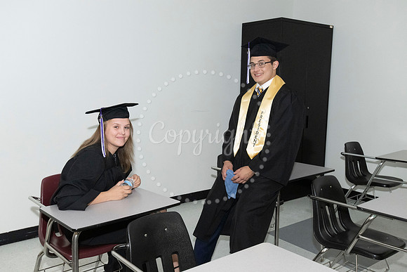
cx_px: 204
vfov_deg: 37.9
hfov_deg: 54.4
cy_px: 136
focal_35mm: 35
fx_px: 396
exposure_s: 1/200
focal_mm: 35
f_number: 8
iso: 6400
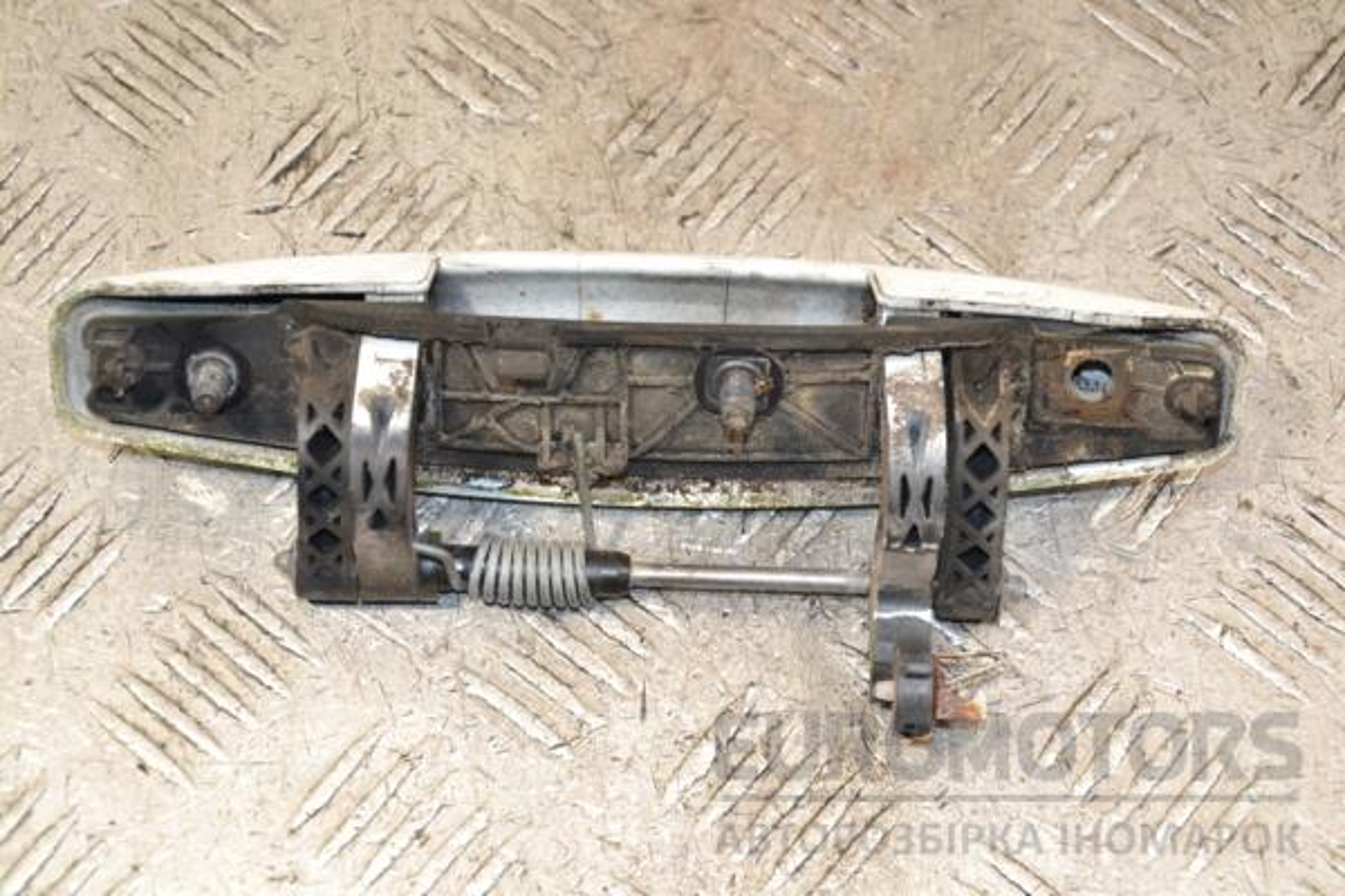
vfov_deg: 15.7
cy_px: 448
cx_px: 672
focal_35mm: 87
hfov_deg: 23.4
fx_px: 3250
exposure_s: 1/125
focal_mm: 58
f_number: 5
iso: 800
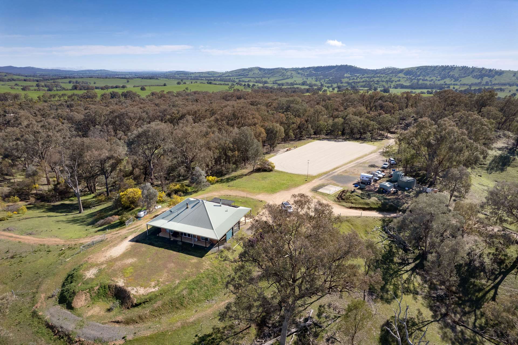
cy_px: 172
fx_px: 316
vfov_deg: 57.2
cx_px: 259
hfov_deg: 78.6
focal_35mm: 22
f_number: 2.8
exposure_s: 1/640
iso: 110
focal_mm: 8.38
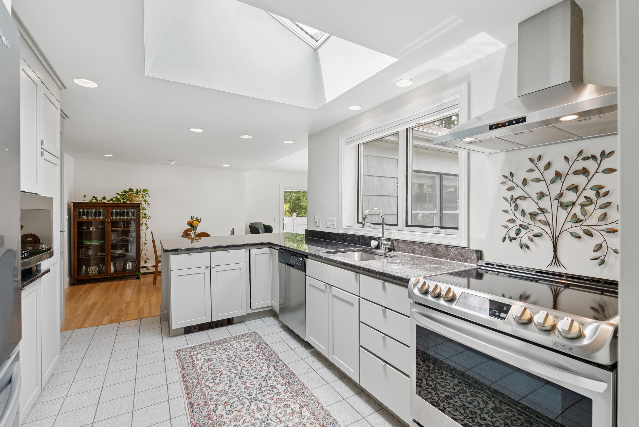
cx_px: 320
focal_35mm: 16
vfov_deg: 73.8
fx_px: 284
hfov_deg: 96.7
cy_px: 214
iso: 320
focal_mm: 16
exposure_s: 1/60
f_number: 7.1
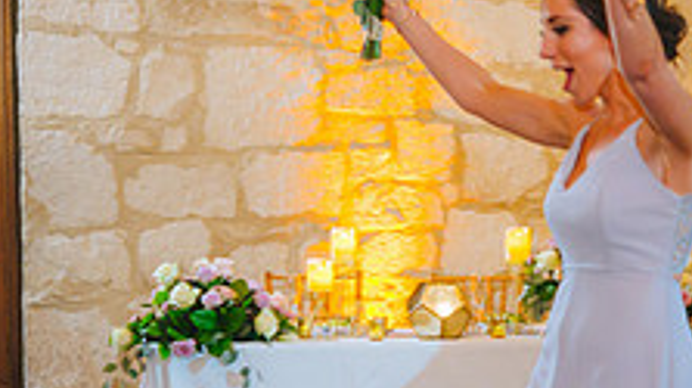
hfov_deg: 19.0
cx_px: 729
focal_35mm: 109
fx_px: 1998
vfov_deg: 11.0
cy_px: 369
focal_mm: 40
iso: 1600
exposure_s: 1/80
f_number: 2.8
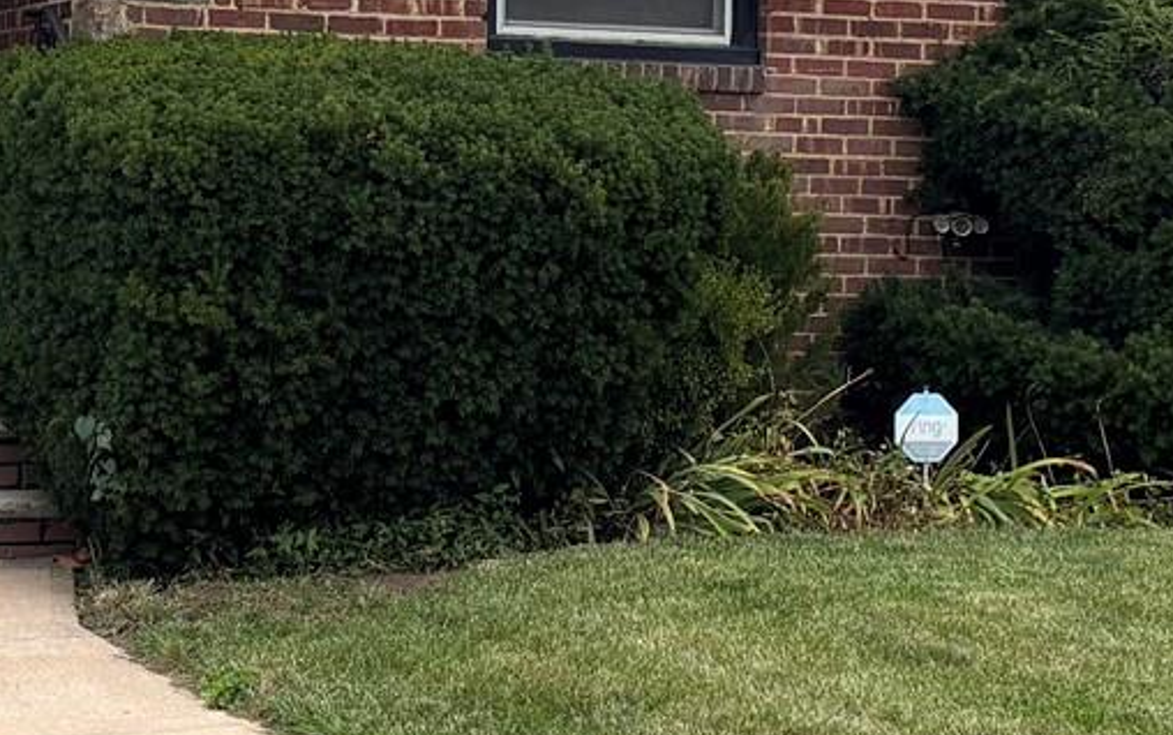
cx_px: 607
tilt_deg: +0.8
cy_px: 67
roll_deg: -1.1
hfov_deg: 18.8
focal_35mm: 111
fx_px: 3550
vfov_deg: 11.7
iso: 50
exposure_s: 1/1328
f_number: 1.6
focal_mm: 5.96
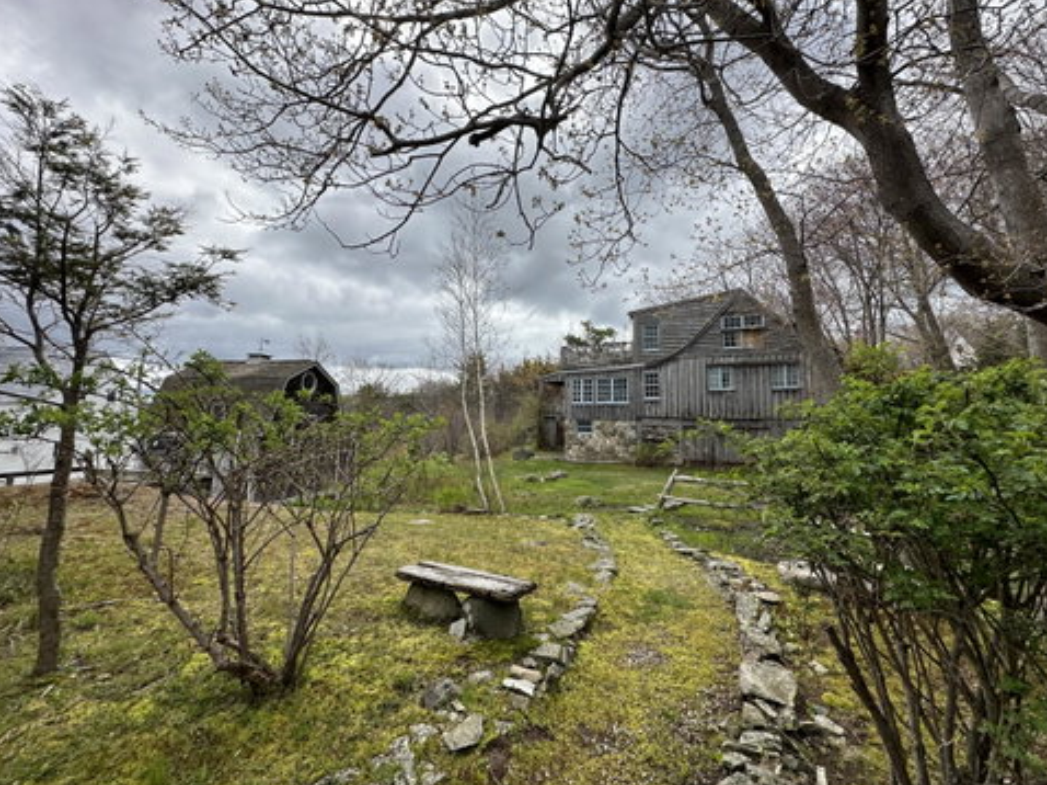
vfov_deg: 81.6
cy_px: 373
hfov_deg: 98.1
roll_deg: +2.8
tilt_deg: +1.0
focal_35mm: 15
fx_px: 453
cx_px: 548
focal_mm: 2.22
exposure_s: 1/1770
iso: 40
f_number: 2.2
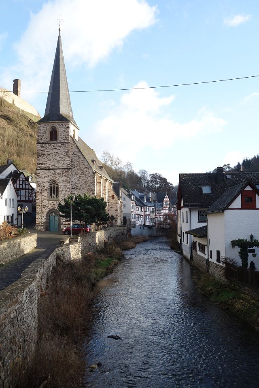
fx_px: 367
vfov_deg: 55.8
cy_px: 194
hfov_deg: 38.9
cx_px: 130
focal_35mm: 34
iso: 125
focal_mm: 12.48
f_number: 8
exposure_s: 1/60
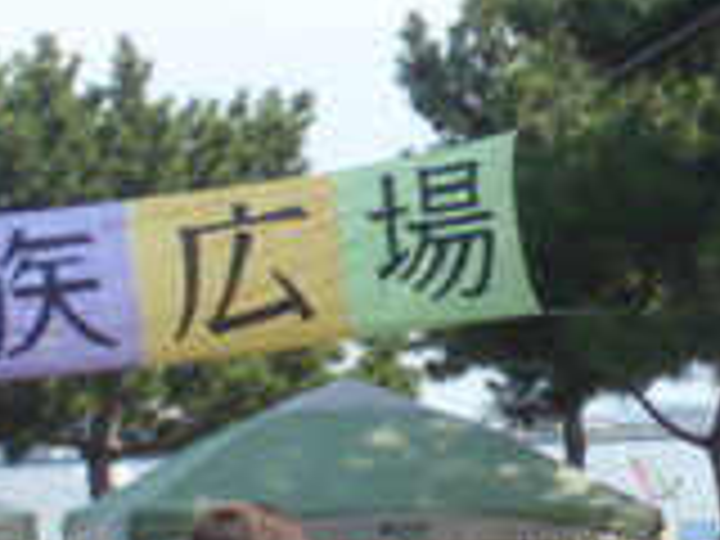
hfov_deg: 14.2
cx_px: 860
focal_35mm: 135
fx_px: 2808
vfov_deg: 11.0
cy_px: 248
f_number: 4.1
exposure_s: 1/320
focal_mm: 6.53
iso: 64
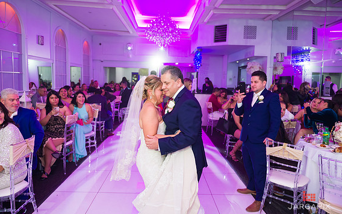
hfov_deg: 72.5
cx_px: 171
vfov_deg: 49.3
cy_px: 106
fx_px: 233
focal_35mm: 25
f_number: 3.2
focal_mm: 24
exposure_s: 1/125
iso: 800
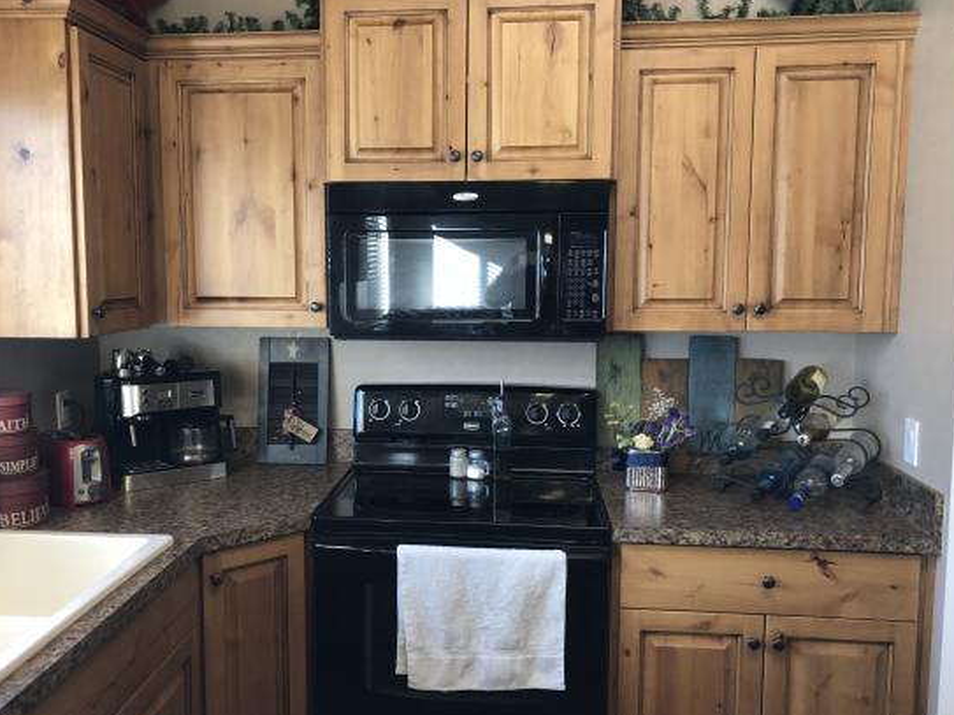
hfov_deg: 55.2
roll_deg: -0.9
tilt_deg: -5.5
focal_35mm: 33
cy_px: 362
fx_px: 909
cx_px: 416
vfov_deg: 42.9
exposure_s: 1/30
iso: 40
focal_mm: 4
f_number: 1.8
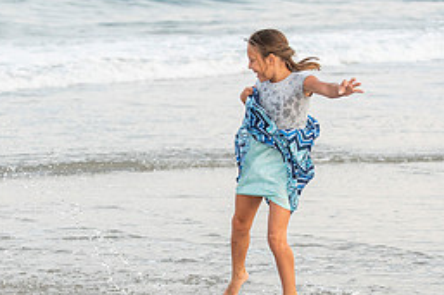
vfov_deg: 8.7
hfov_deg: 13.0
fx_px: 1947
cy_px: 177
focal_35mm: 158
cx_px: 171
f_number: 3.5
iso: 800
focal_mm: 70
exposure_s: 1/1250
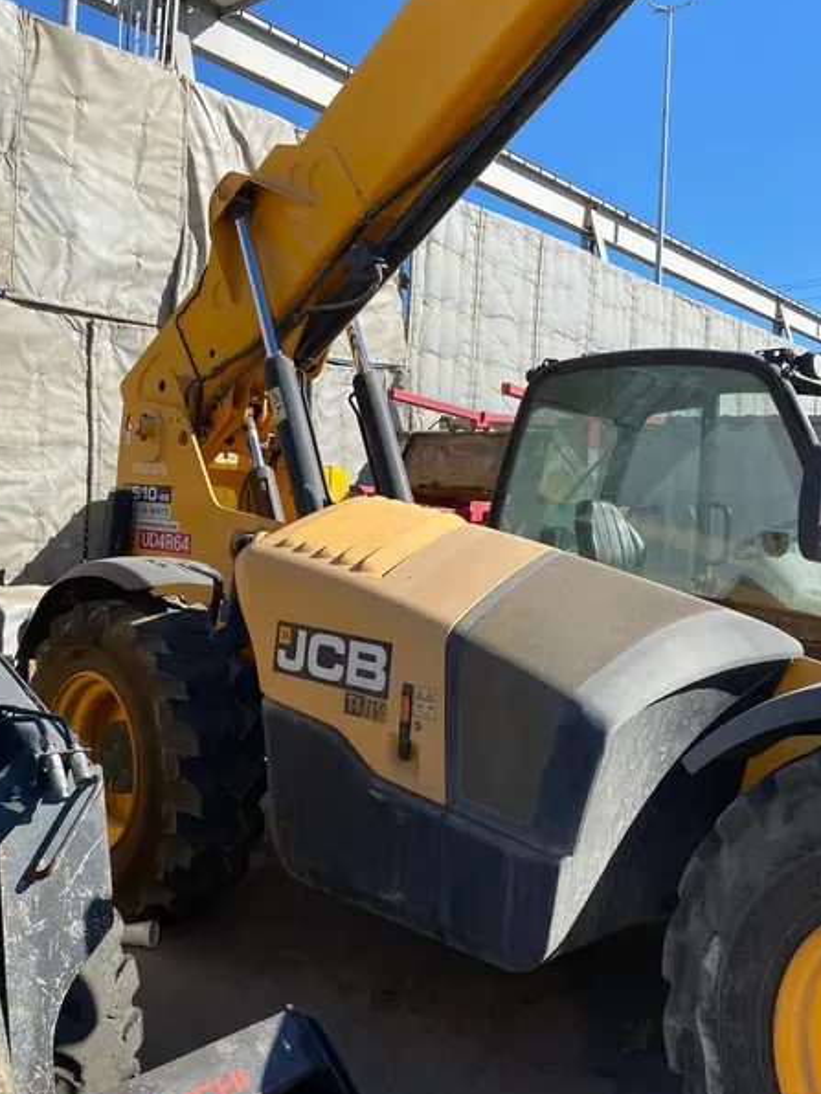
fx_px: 1012
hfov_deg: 44.1
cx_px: 446
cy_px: 473
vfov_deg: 56.6
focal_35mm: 32
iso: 32
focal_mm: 4.25
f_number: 1.8
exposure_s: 1/2315
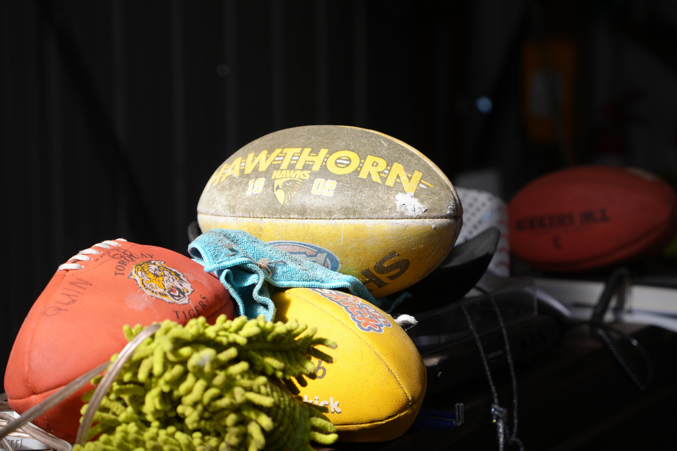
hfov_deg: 20.6
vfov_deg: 13.8
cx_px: 338
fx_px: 1862
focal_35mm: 99
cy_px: 226
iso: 160
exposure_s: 1/160
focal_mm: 99
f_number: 4.5
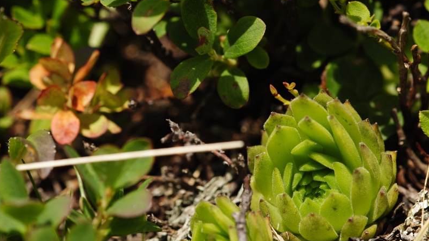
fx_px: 1530
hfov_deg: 16.0
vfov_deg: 9.0
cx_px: 214
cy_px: 120
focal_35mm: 135
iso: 100
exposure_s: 1/250
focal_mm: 85
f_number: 8
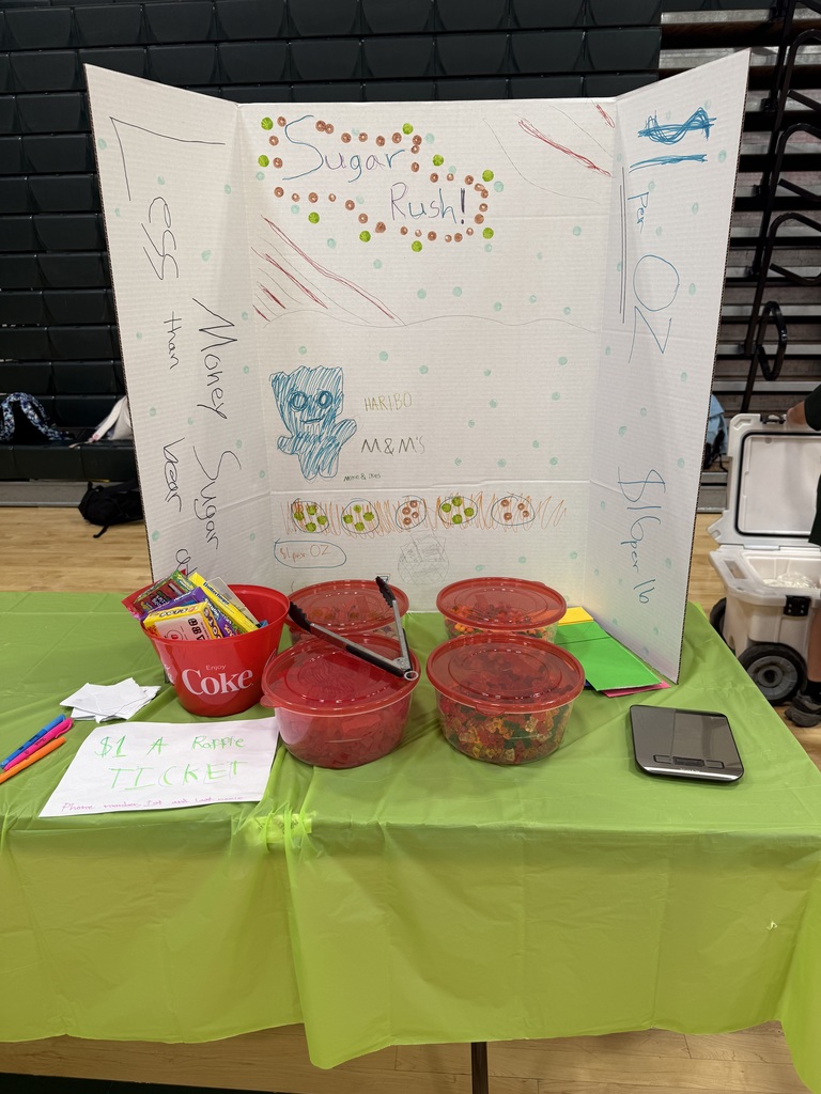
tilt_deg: -17.9
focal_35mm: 24
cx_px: 410
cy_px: 547
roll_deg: +0.2
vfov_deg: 71.6
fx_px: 759
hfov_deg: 56.8
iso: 80
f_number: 1.78
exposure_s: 1/121
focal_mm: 6.76
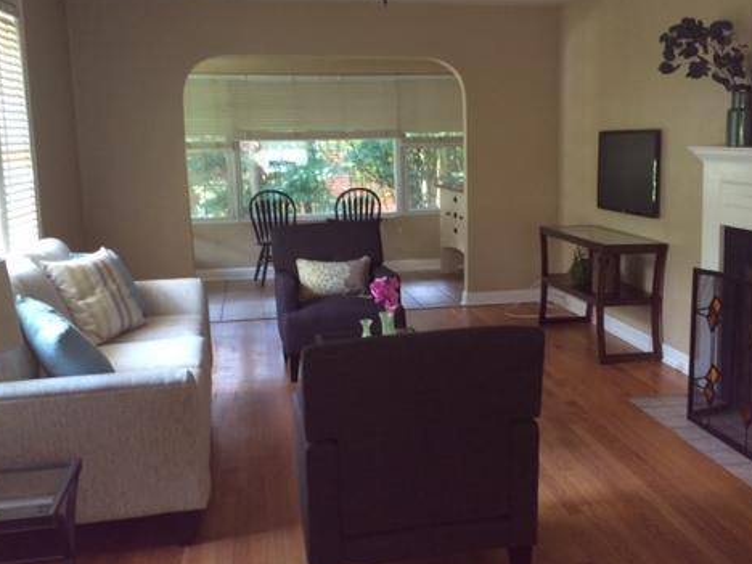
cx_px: 466
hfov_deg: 45.4
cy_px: 273
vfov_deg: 35.1
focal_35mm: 41
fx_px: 891
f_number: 2.2
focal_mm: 4.12
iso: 125
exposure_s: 1/30
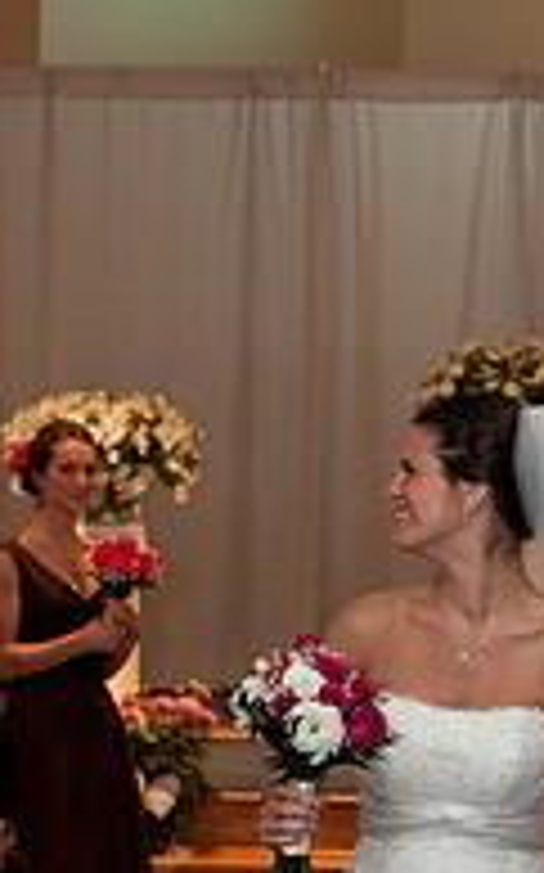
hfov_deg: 7.9
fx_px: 3920
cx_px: 596
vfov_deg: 12.6
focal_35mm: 165
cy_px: 783
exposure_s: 1/60
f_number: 5.6
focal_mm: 70
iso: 1250
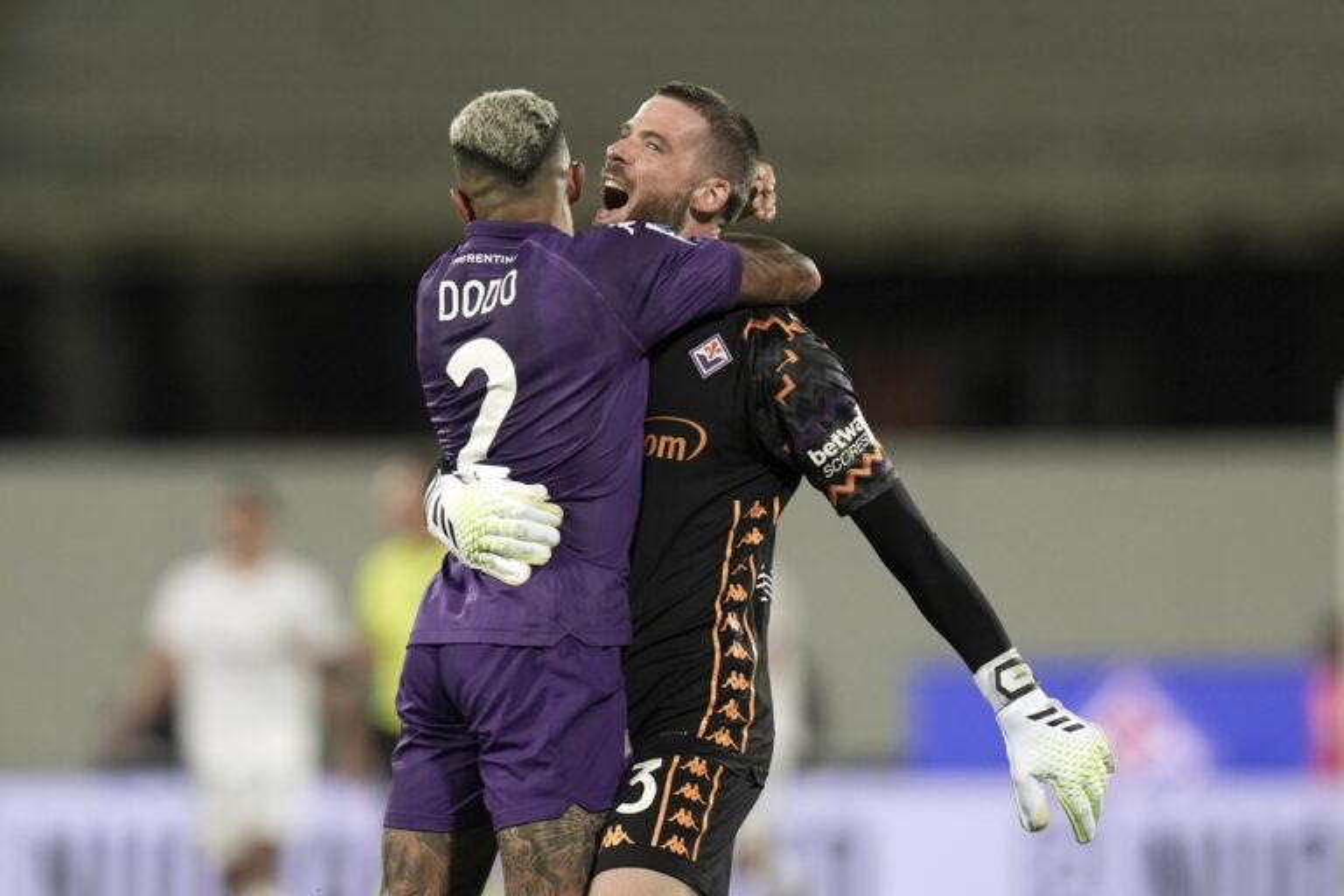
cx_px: 672
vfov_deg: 3.4
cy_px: 448
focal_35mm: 400
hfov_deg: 5.2
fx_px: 14932
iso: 2000
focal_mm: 400
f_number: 3.2
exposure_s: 1/1600
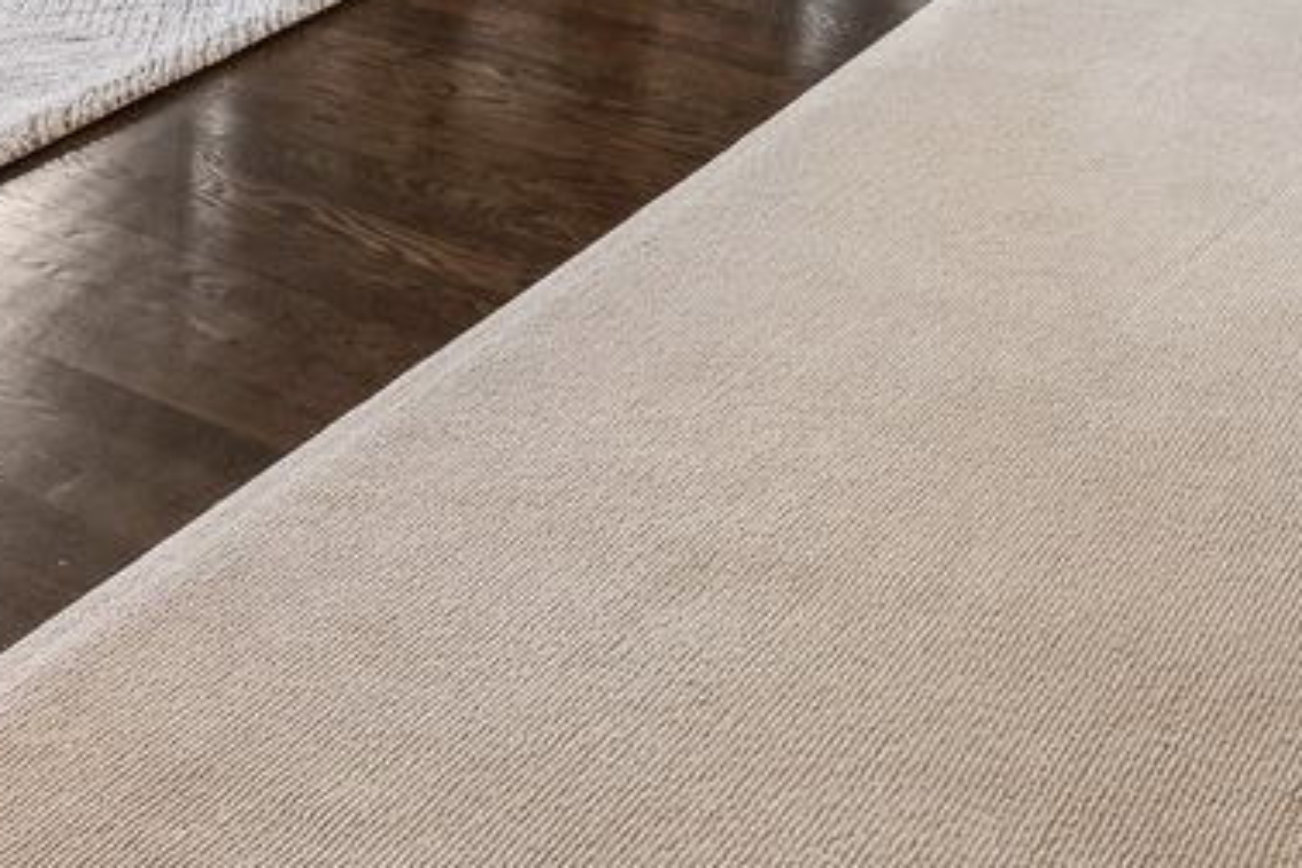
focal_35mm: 60
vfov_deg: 17.3
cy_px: -799
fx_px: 2170
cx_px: 589
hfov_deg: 33.4
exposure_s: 1/8
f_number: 9.5
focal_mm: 14
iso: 200
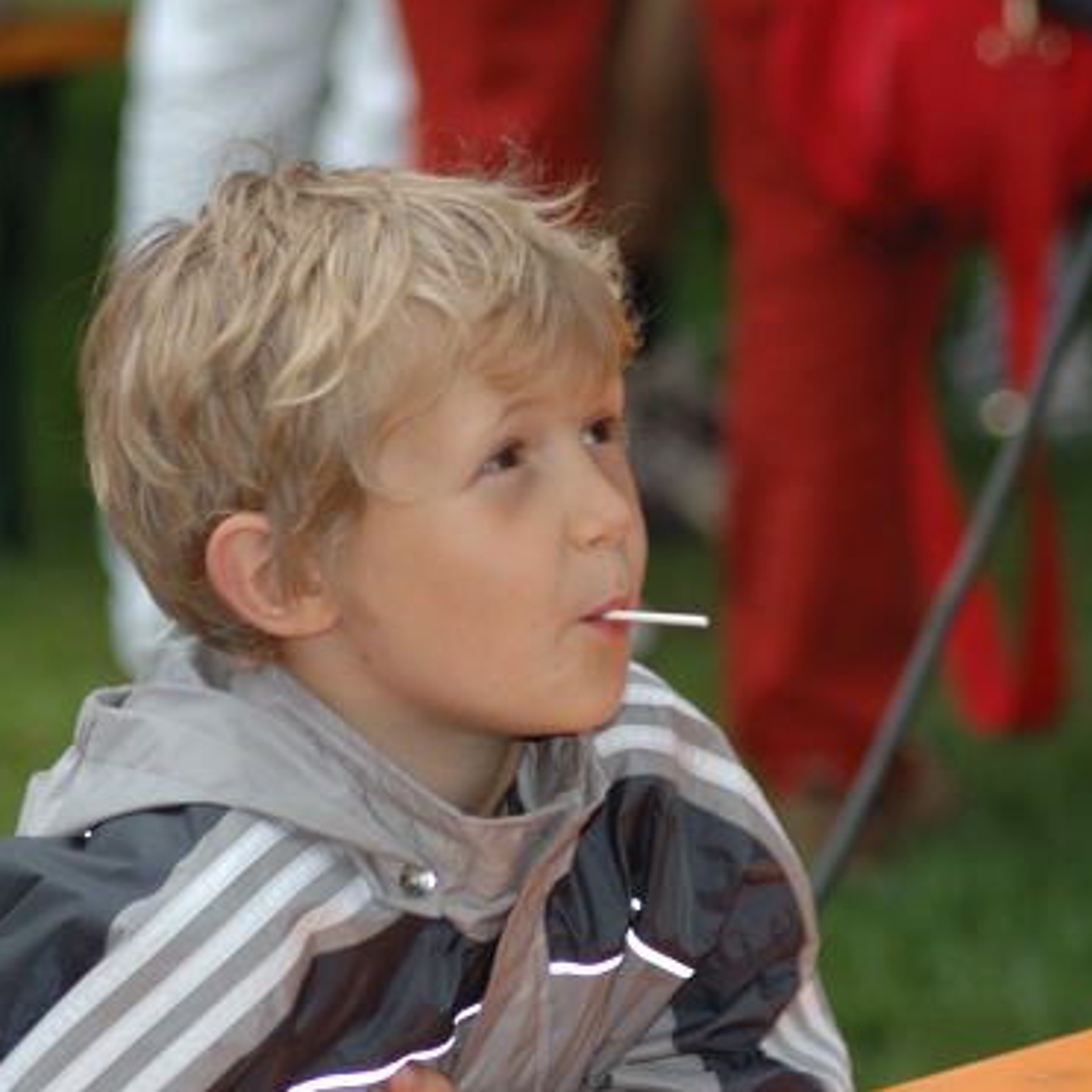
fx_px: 8958
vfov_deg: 7.0
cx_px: 537
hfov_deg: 7.0
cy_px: 545
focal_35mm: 251
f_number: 4.8
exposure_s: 1/60
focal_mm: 130
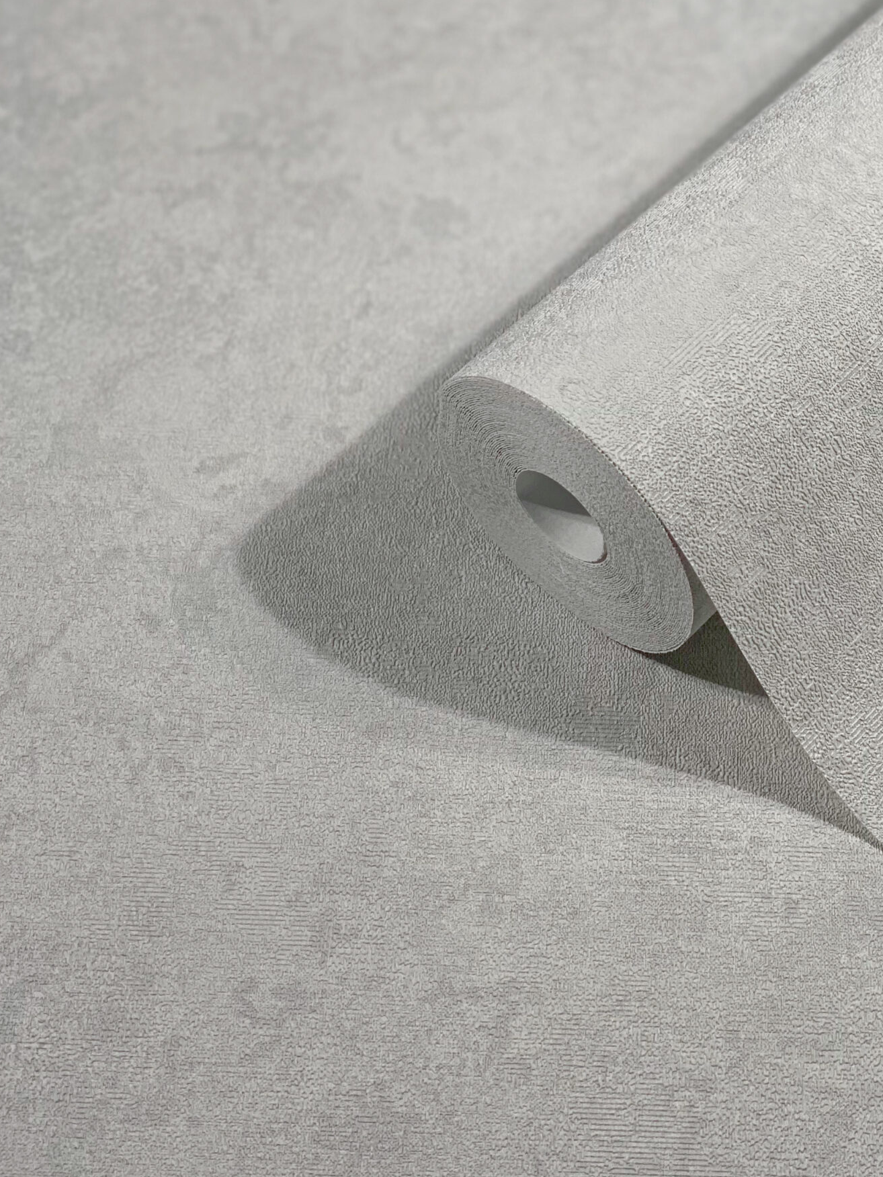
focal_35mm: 76
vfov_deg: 25.5
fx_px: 2585
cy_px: 394
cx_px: 635
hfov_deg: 19.3
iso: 20
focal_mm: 6
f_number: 2
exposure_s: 1/639
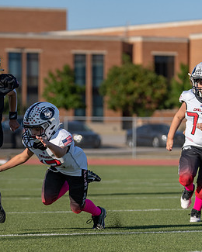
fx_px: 2272
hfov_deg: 5.1
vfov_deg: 6.4
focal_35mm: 304
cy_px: 153
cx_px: -24
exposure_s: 1/1600
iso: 100
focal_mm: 137
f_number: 3.5
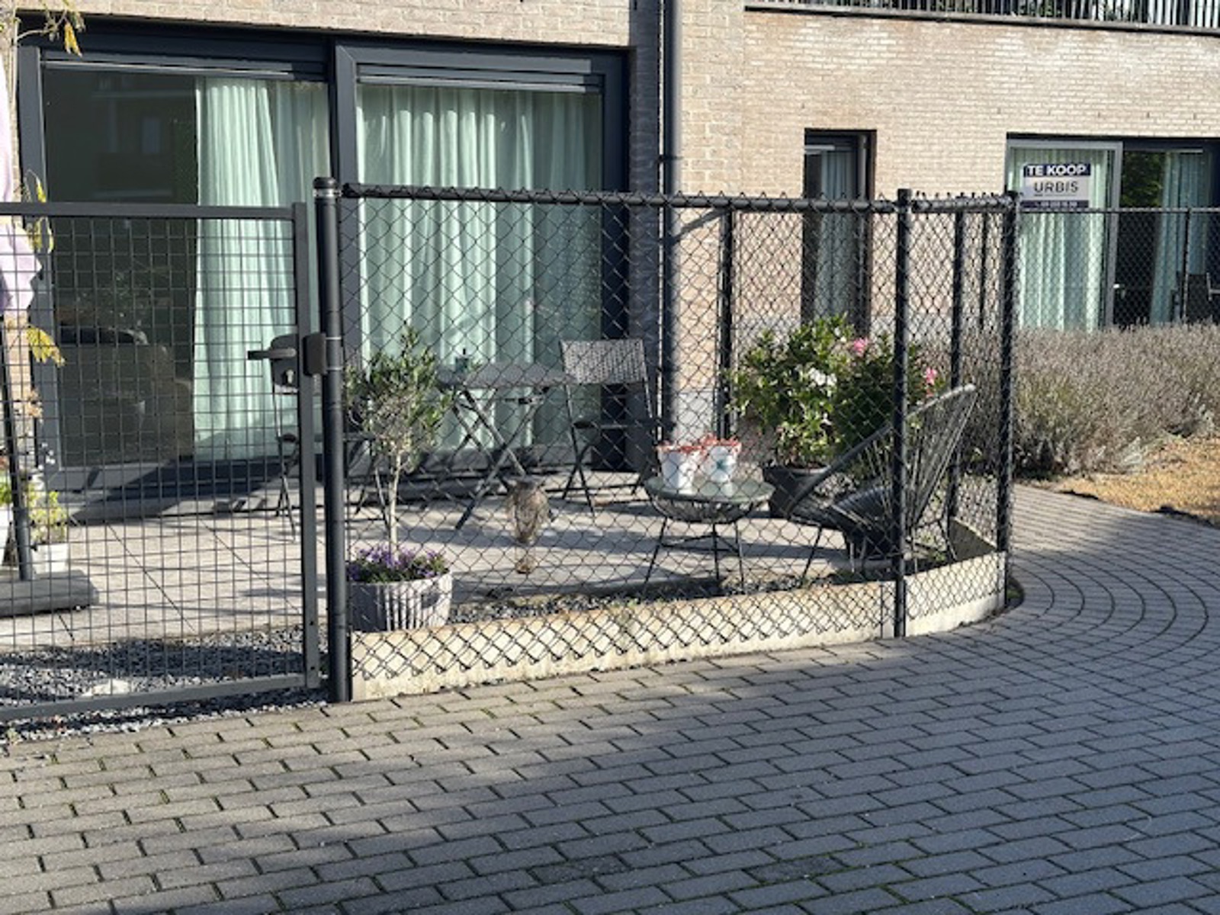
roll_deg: -0.4
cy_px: 458
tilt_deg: -8.4
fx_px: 1692
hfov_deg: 39.7
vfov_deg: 30.3
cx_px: 610
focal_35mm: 48
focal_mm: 6.86
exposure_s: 1/1721
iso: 64
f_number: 1.78
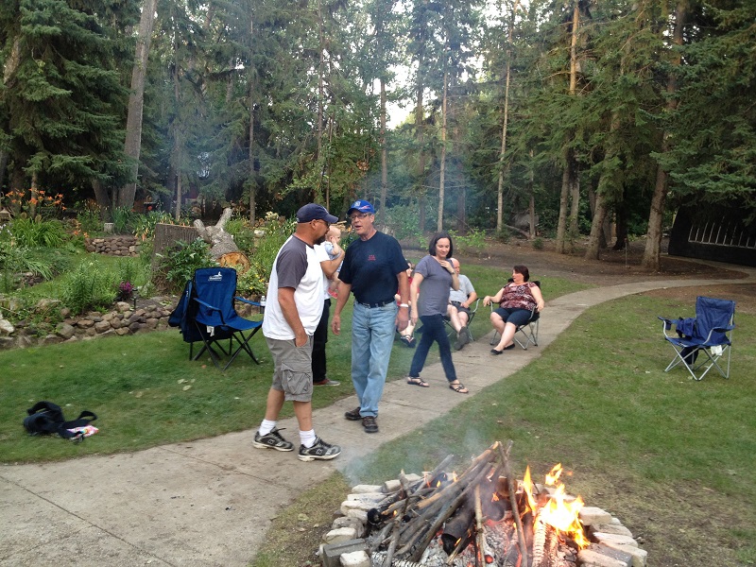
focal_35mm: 35
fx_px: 764
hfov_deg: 52.6
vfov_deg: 40.7
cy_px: 284
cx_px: 378
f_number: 2.4
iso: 64
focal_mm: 4.28
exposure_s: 1/60
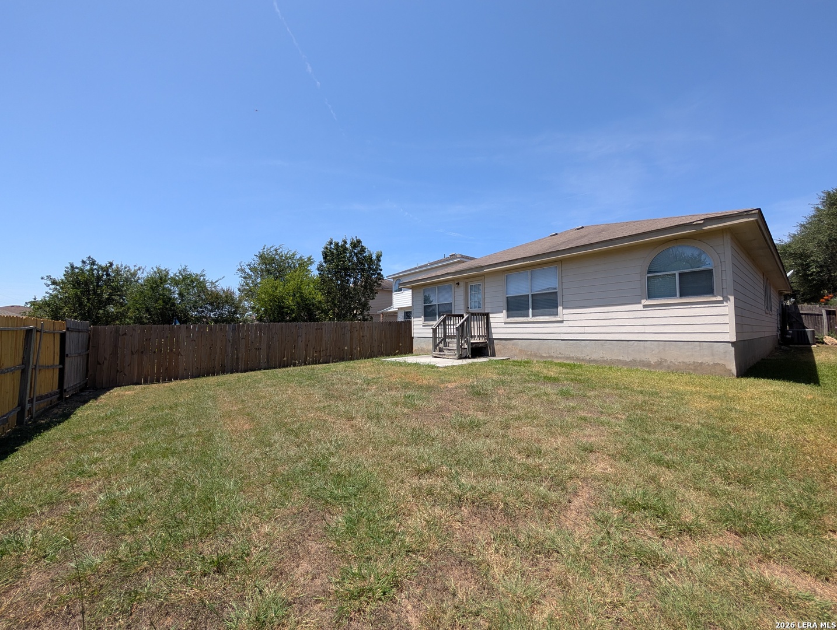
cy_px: 315
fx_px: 291
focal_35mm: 12
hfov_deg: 110.5
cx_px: 418
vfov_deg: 94.7
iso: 52
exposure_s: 1/2660
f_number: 1.7
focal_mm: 2.02
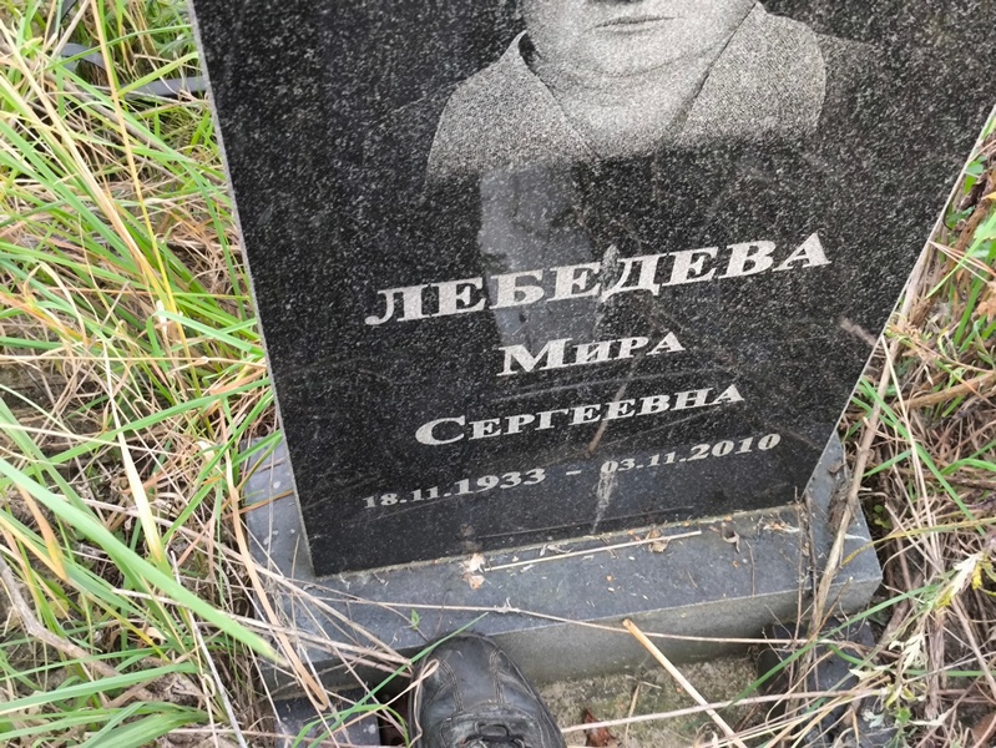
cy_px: 374
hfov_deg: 38.2
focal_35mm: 50
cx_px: 498
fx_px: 1439
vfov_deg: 29.1
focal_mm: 4.71
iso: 320
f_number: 1.7
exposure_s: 1/50
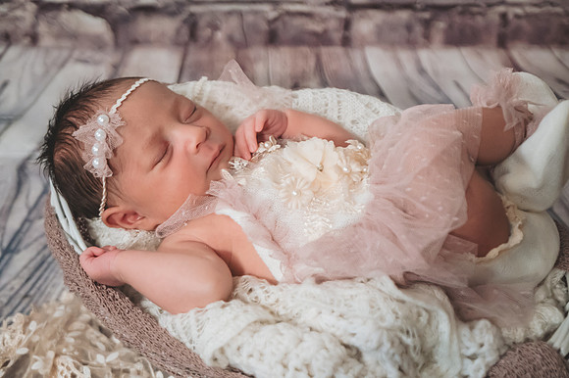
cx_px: 295
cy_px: 186
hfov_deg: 27.5
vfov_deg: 18.5
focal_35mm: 74
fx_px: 1163
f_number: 4
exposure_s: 1/125
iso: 8000
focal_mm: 70
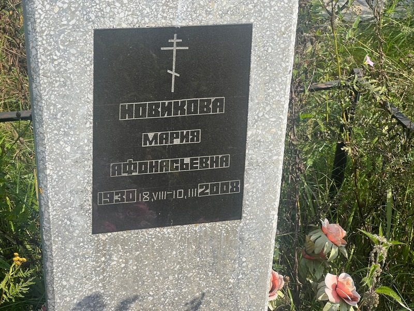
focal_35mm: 77
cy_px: 156
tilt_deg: -25.0
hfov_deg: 25.3
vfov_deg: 19.1
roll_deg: -1.8
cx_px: 207
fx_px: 921
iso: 32
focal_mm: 9
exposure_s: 1/445
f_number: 2.8
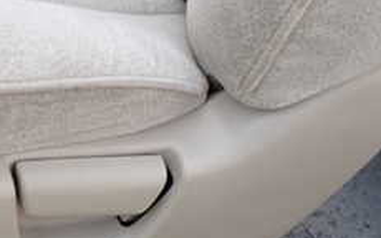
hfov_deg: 22.7
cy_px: 131
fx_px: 862
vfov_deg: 15.7
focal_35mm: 83
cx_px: -88
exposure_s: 1/160
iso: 100
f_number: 3.2
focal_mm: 5.4
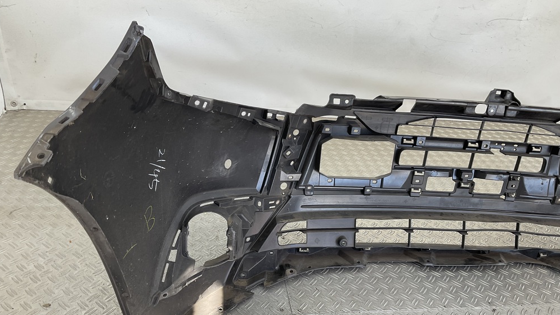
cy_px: 201
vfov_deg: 36.4
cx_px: 277
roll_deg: -9.4
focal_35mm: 32
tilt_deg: -35.4
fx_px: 475
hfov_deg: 61.0
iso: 20
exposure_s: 1/100
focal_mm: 3
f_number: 1.8
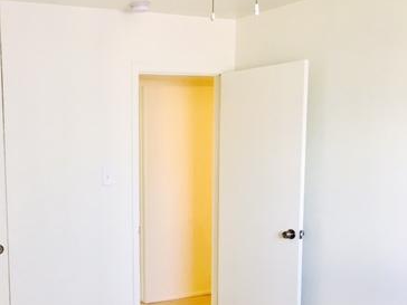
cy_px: 229
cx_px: 54
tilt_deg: -7.6
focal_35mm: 51
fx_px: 600
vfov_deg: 28.1
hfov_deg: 35.6
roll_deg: +1.2
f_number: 2.2
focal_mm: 4.15
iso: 64
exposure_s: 1/30
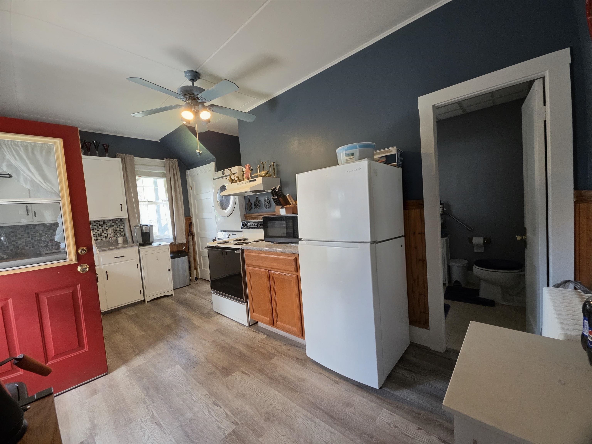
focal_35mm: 13
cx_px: 296
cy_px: 222
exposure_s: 1/60
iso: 200
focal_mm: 2.2
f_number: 1.9
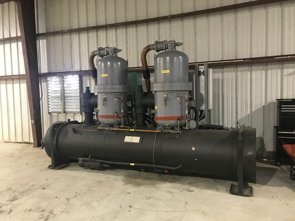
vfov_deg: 49.7
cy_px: 110
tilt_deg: -3.8
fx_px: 239
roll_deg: +2.2
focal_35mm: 28
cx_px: 148
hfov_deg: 63.4
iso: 100
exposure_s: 1/9
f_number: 1.8
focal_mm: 3.99
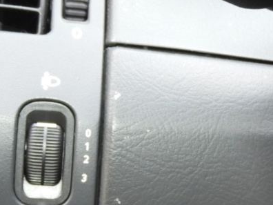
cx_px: 219
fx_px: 765
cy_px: 167
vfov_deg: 15.1
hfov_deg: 20.0
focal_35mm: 97
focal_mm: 4.3
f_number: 3.3
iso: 200
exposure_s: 1/100
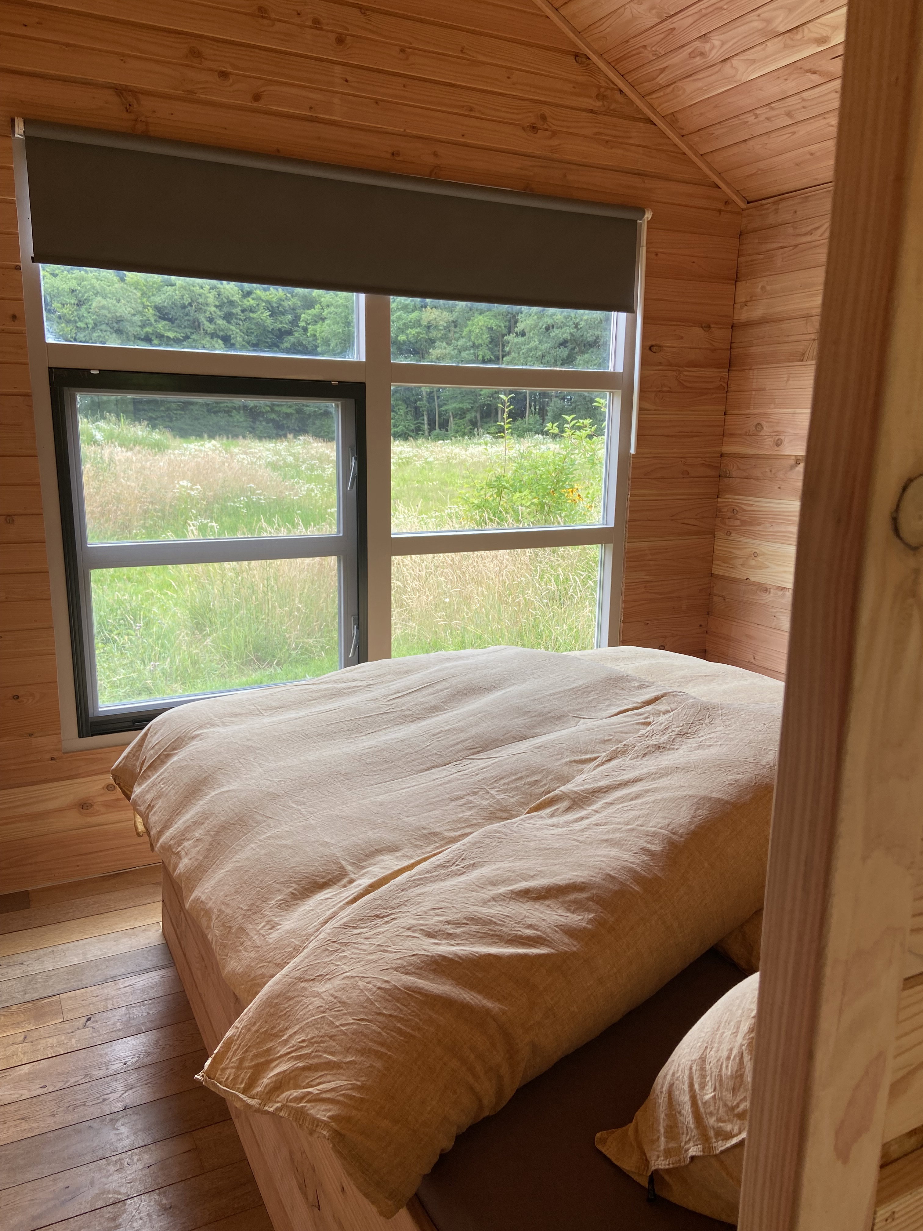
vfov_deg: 67.3
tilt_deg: -10.3
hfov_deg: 53.1
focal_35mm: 26
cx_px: 462
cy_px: 616
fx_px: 924
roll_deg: -0.1
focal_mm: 4.25
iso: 32
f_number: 1.8
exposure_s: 1/161
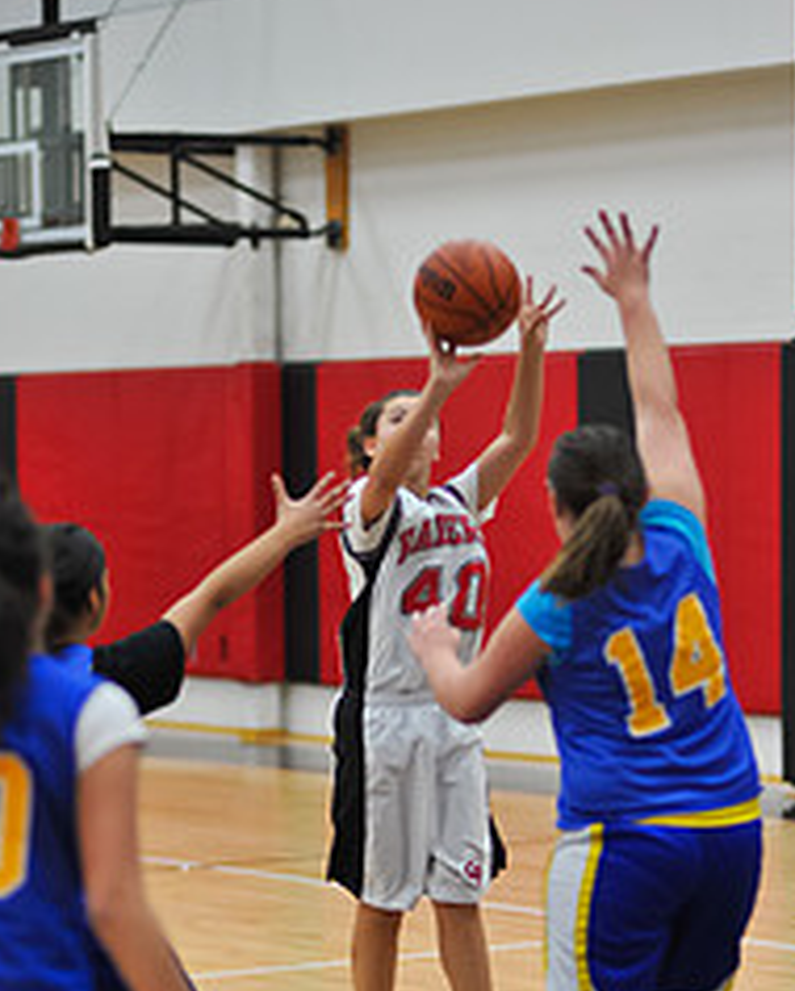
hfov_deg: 10.2
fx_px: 4435
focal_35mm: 151
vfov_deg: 12.7
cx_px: 345
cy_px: 840
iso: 1000
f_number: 2
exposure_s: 1/500
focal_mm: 85
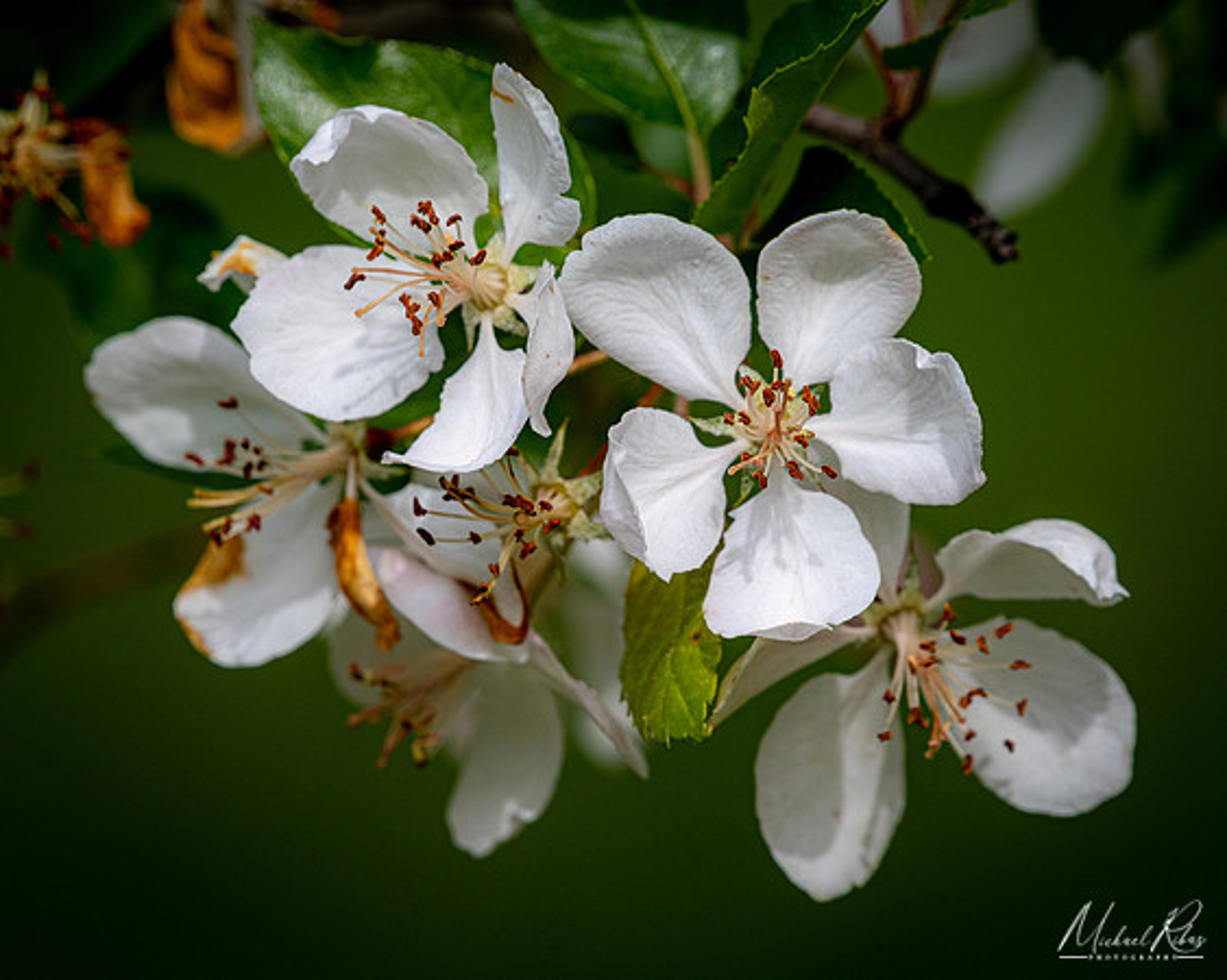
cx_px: 700
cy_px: 490
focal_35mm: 676
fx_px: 24530
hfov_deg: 2.9
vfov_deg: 2.3
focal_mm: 400
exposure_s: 1/800
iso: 400
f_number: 8
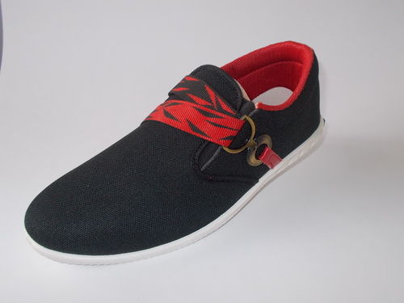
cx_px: 202
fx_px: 350
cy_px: 152
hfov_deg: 60.0
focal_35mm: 30
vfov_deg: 46.8
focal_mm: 5.3
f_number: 3.4
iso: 200
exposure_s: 1/25
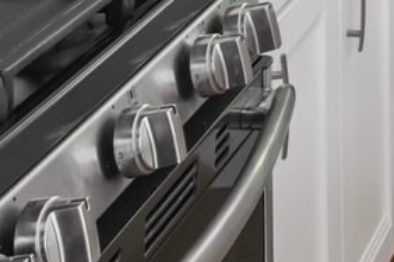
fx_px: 1510
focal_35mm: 138
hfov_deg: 13.2
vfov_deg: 8.5
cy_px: -499
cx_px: 739
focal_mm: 19
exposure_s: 1/4
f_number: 8
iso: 400
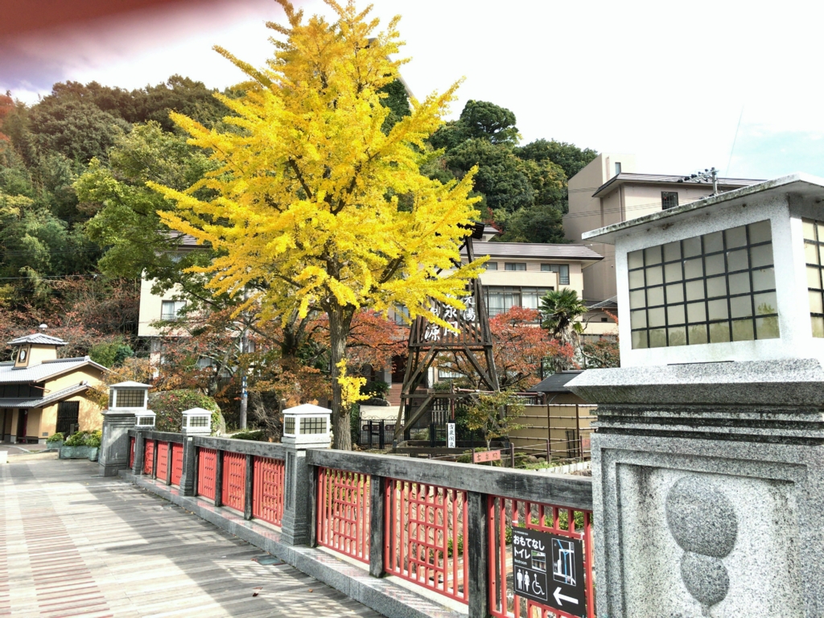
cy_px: 309
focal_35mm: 28
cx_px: 412
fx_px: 667
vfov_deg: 49.7
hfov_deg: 63.4
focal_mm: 3.99
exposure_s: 1/840
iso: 20
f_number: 1.8
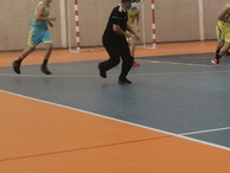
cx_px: 286
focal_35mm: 105
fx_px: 699
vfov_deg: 14.1
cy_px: 60
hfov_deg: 17.7
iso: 200
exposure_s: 1/100
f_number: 1.8
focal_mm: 4.75
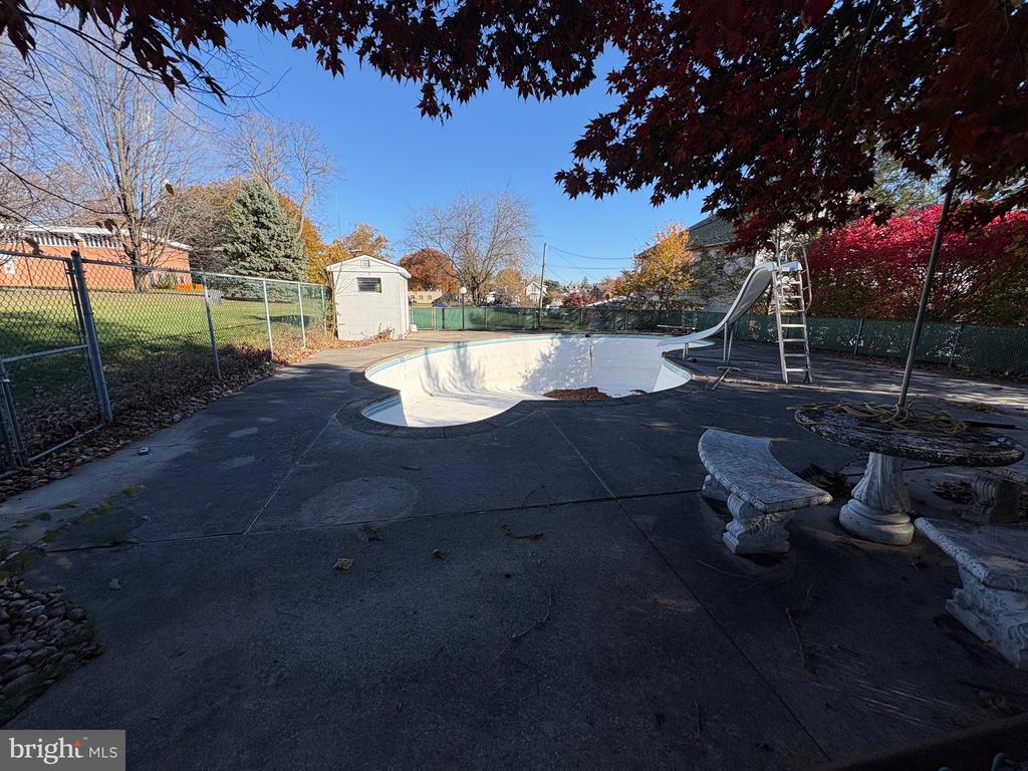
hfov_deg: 102.1
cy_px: 386
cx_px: 514
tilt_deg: -12.1
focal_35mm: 14
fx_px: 416
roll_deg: -0.8
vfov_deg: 85.7
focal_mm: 2.22
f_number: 2.2
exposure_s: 1/1477
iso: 40
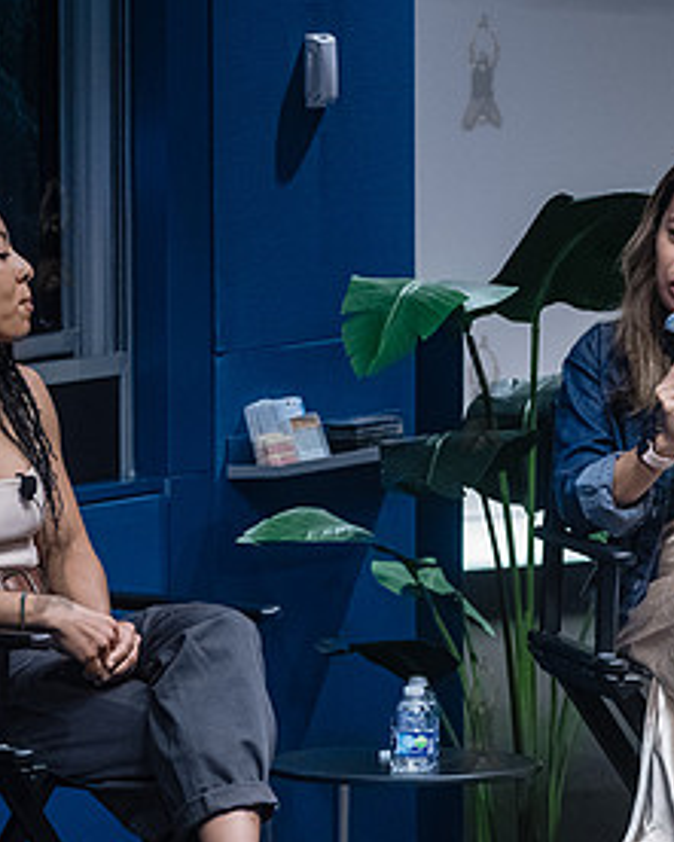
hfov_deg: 4.7
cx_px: 646
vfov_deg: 5.8
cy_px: 333
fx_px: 8274
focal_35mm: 332
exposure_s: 1/200
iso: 4000
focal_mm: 135
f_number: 4
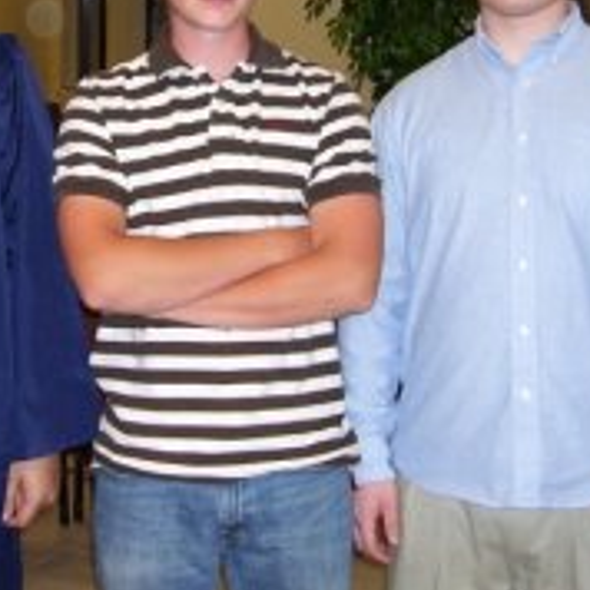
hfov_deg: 22.6
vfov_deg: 22.2
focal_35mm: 76
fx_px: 1466
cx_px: 162
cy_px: 63
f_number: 2.7
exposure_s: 1/60
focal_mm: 5.6
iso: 80
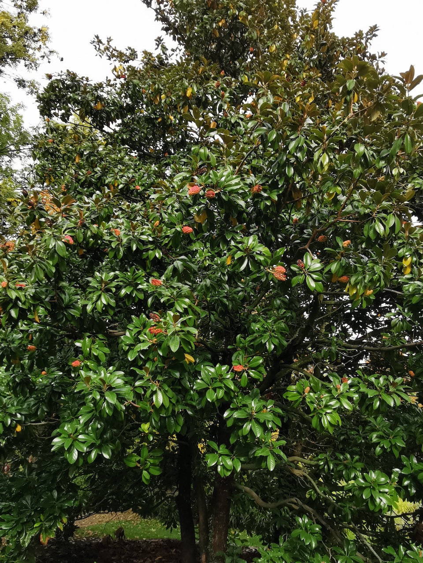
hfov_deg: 51.4
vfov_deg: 65.3
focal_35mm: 27
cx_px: 212
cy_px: 282
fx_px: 440
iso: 50
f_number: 2.2
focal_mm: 2.26
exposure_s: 1/193
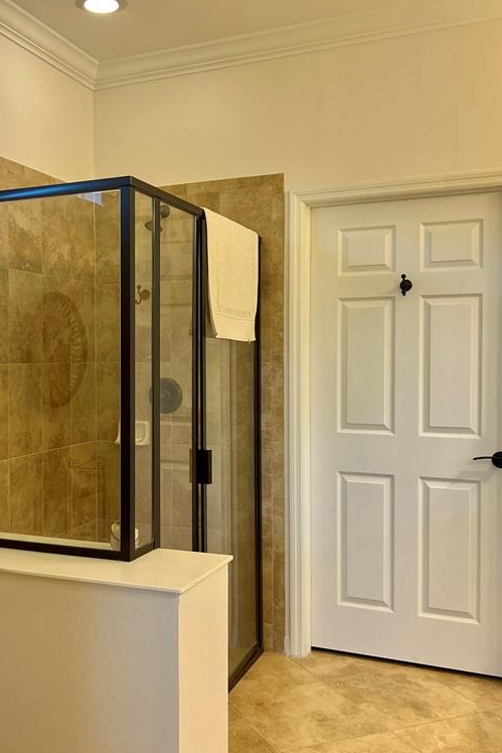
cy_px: 374
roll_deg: +0.1
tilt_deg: -1.6
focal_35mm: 37
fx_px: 773
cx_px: 148
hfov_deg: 35.4
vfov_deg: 51.9
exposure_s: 1/120
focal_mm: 5.7
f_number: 1.5
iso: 125
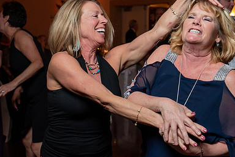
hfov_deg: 30.5
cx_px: 121
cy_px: 44
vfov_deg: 20.5
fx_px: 431
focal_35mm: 66
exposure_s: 1/200
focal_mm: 35
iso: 2000
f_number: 4
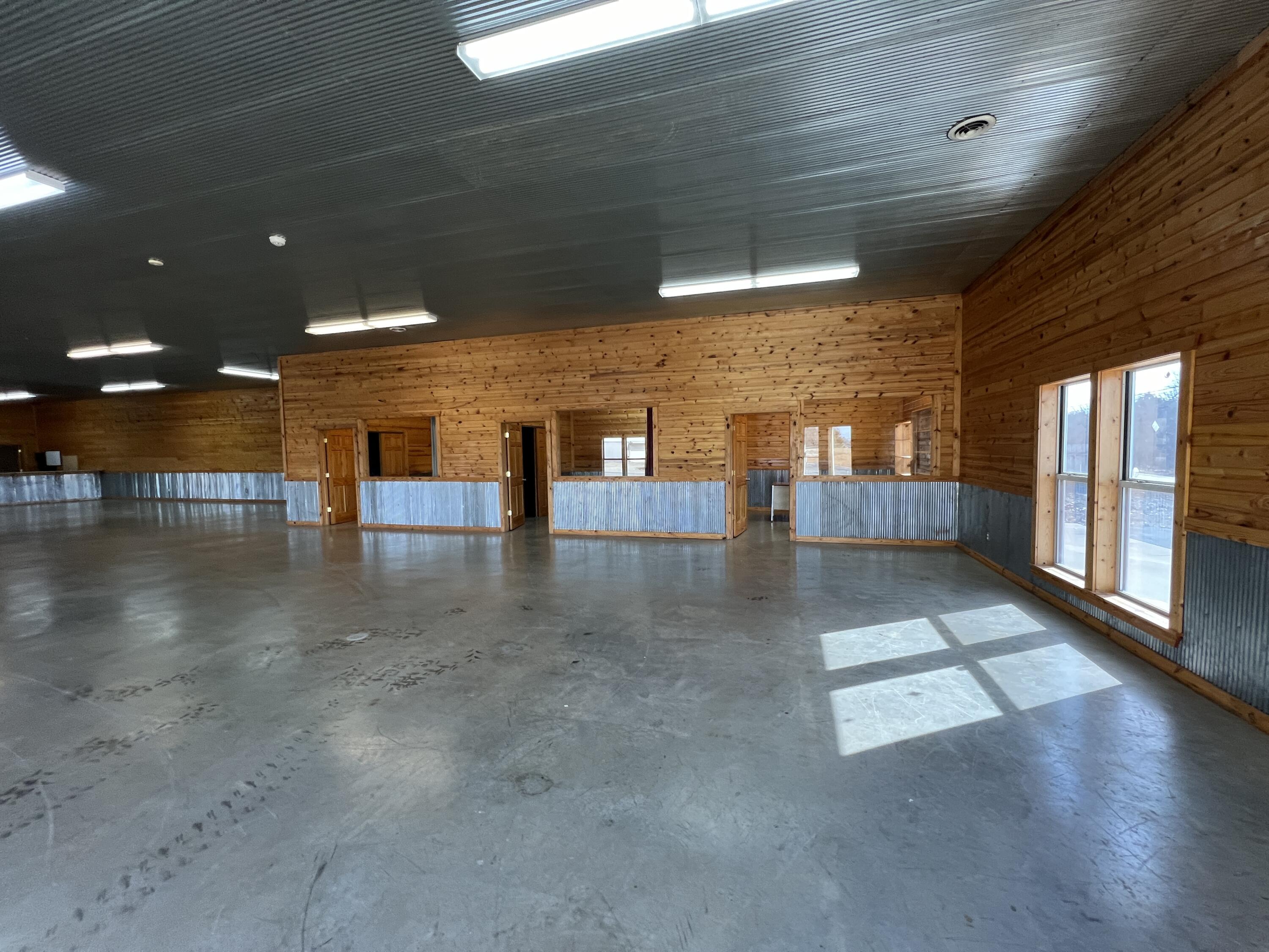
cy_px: 476
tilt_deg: -4.0
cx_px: 634
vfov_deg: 89.9
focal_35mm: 13
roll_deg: +0.9
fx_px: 477
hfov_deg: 106.2
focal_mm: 1.57
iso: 160
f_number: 1.8
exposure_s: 1/120
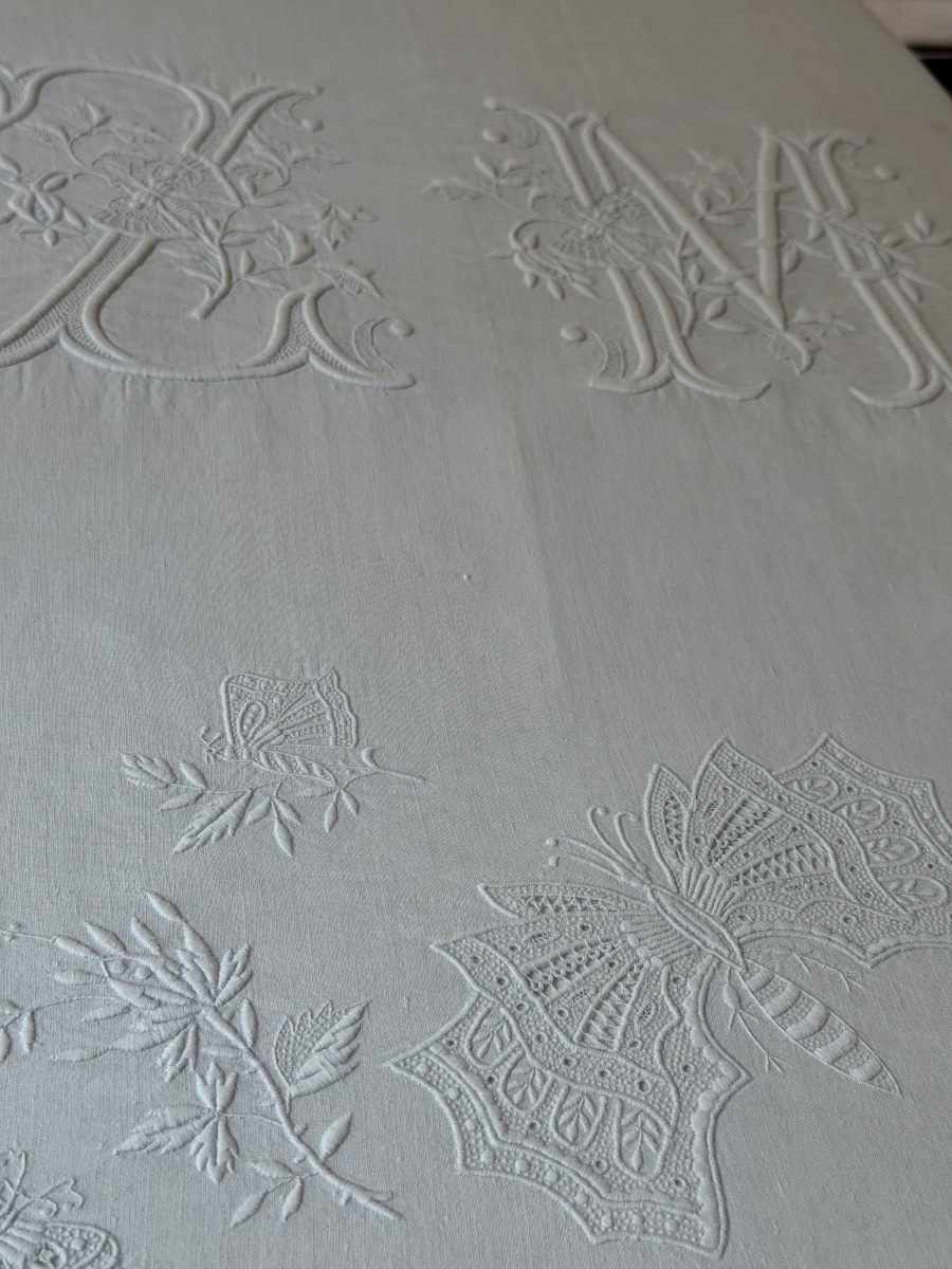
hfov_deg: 30.3
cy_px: 634
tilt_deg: -42.5
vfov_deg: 39.7
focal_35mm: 48
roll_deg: -13.1
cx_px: 476
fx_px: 1760
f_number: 1.78
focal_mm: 6.76
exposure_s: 1/130
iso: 50
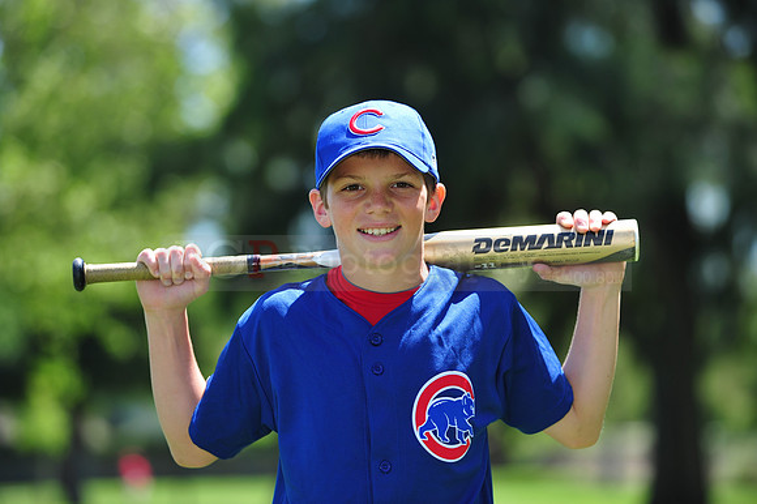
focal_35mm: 165
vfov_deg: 8.3
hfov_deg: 12.5
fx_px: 3467
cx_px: 378
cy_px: 252
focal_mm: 165
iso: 200
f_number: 4.5
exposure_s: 1/640
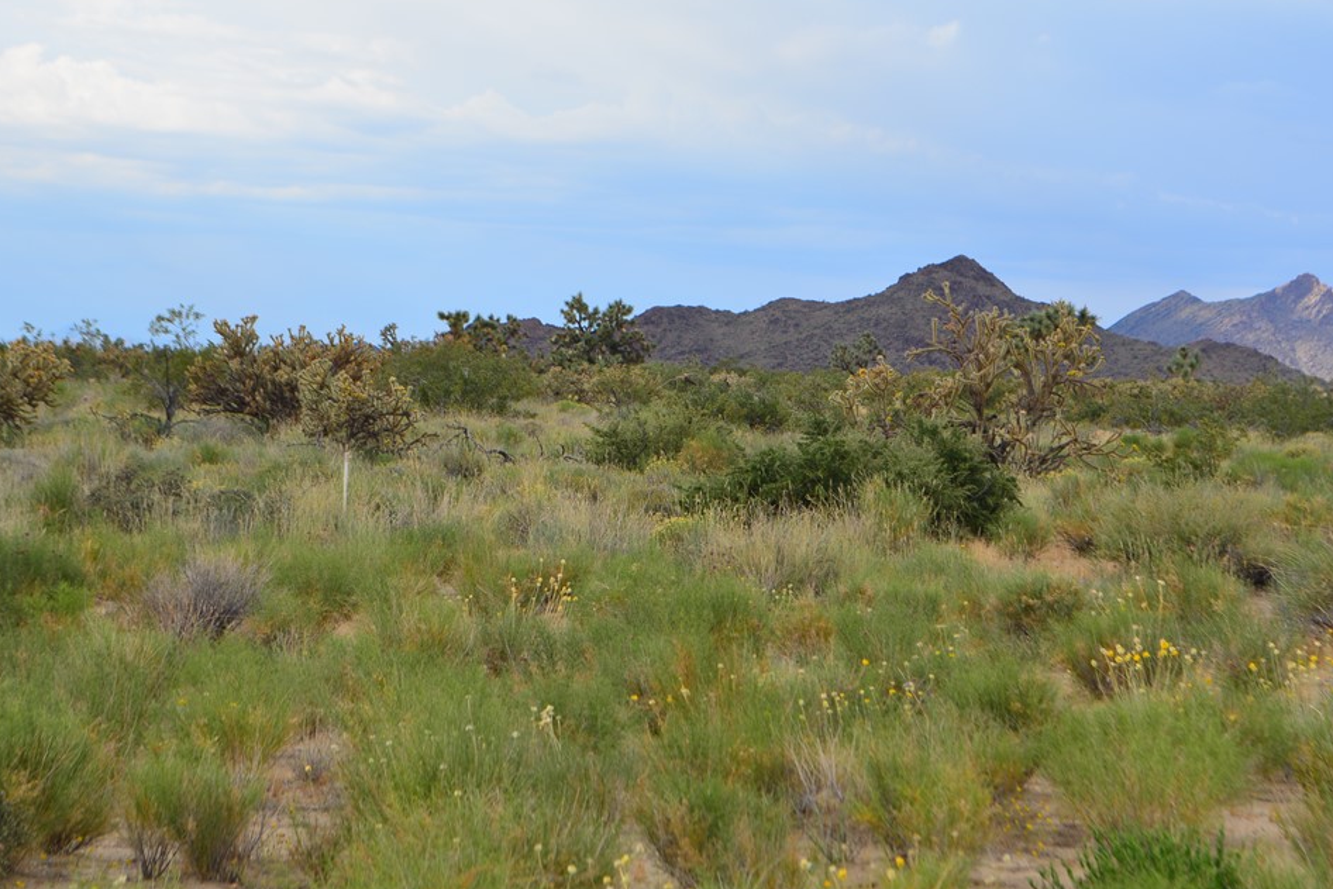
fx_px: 3502
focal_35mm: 95
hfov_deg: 21.5
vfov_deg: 14.5
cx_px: 686
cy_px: 423
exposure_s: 1/320
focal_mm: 55
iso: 200
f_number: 10
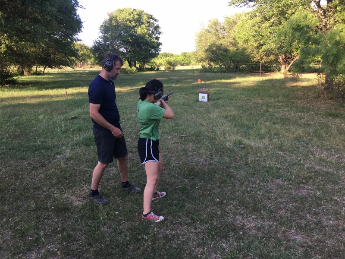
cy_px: 130
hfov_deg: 61.7
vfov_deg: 48.2
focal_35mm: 29
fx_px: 289
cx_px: 172
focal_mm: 4.15
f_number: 2.2
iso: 25
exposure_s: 1/162
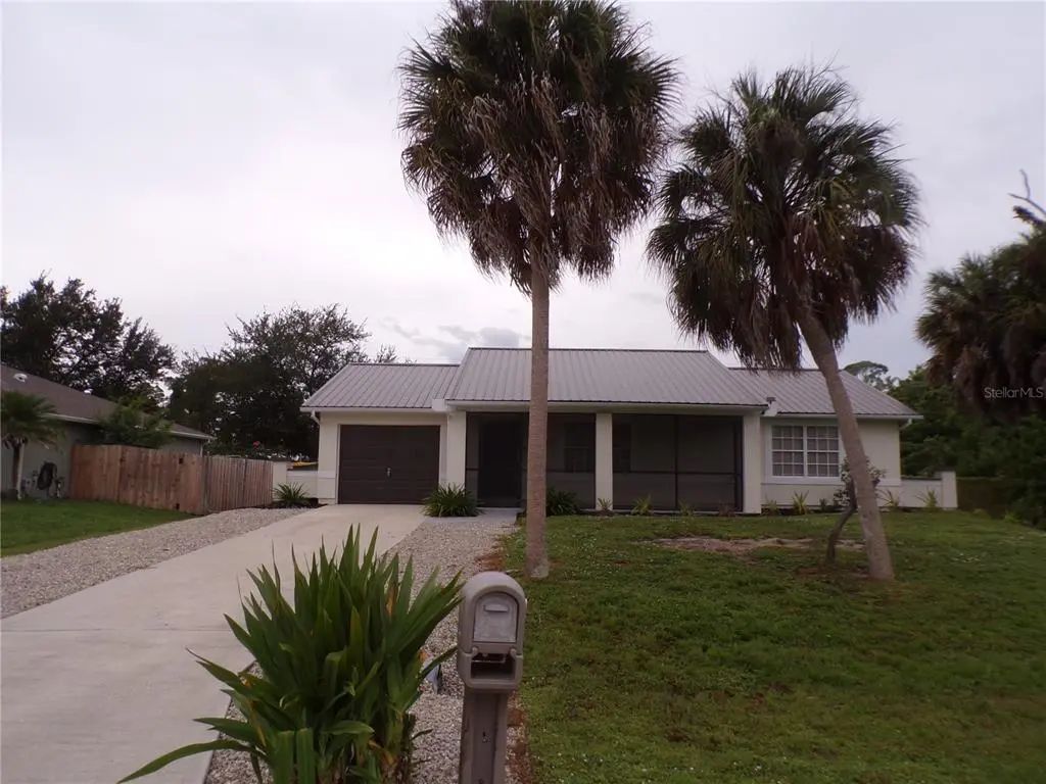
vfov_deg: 56.8
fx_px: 725
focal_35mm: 24
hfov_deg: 71.6
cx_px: 523
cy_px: 392
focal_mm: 4.3
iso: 80
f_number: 5.8
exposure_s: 1/400
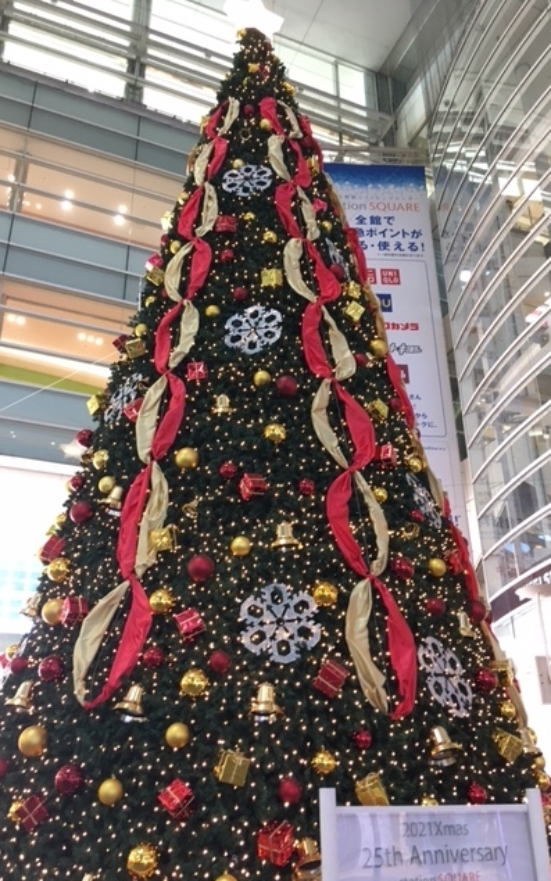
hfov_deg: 40.6
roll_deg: -1.4
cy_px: 441
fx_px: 745
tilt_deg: +25.4
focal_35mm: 31
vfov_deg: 61.2
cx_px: 280
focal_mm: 4.15
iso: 80
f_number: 2.2
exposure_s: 1/30
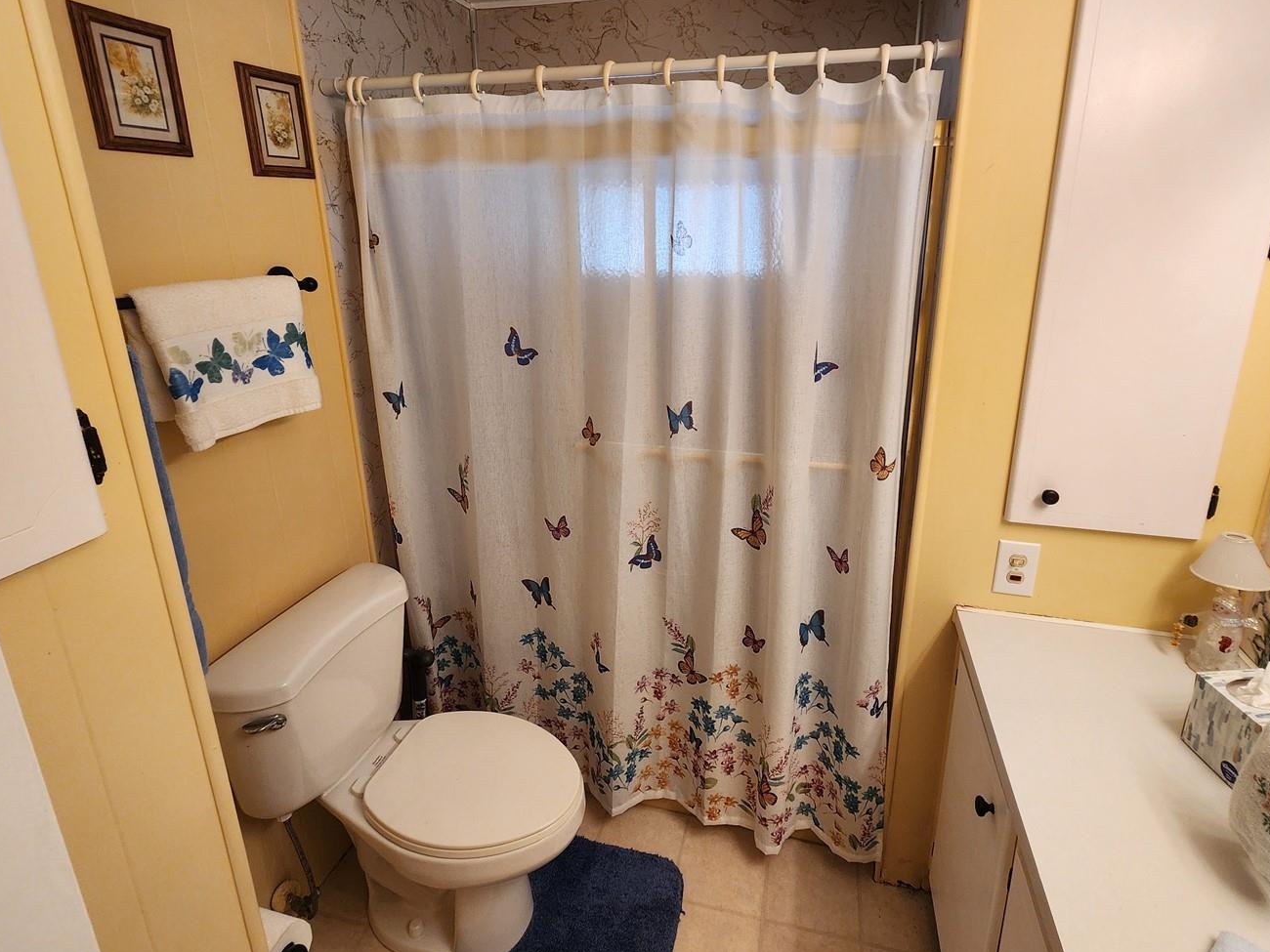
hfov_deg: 94.4
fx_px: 587
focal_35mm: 16
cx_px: 667
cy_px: 394
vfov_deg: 77.5
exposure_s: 1/60
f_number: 2.2
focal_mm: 2.2
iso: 160
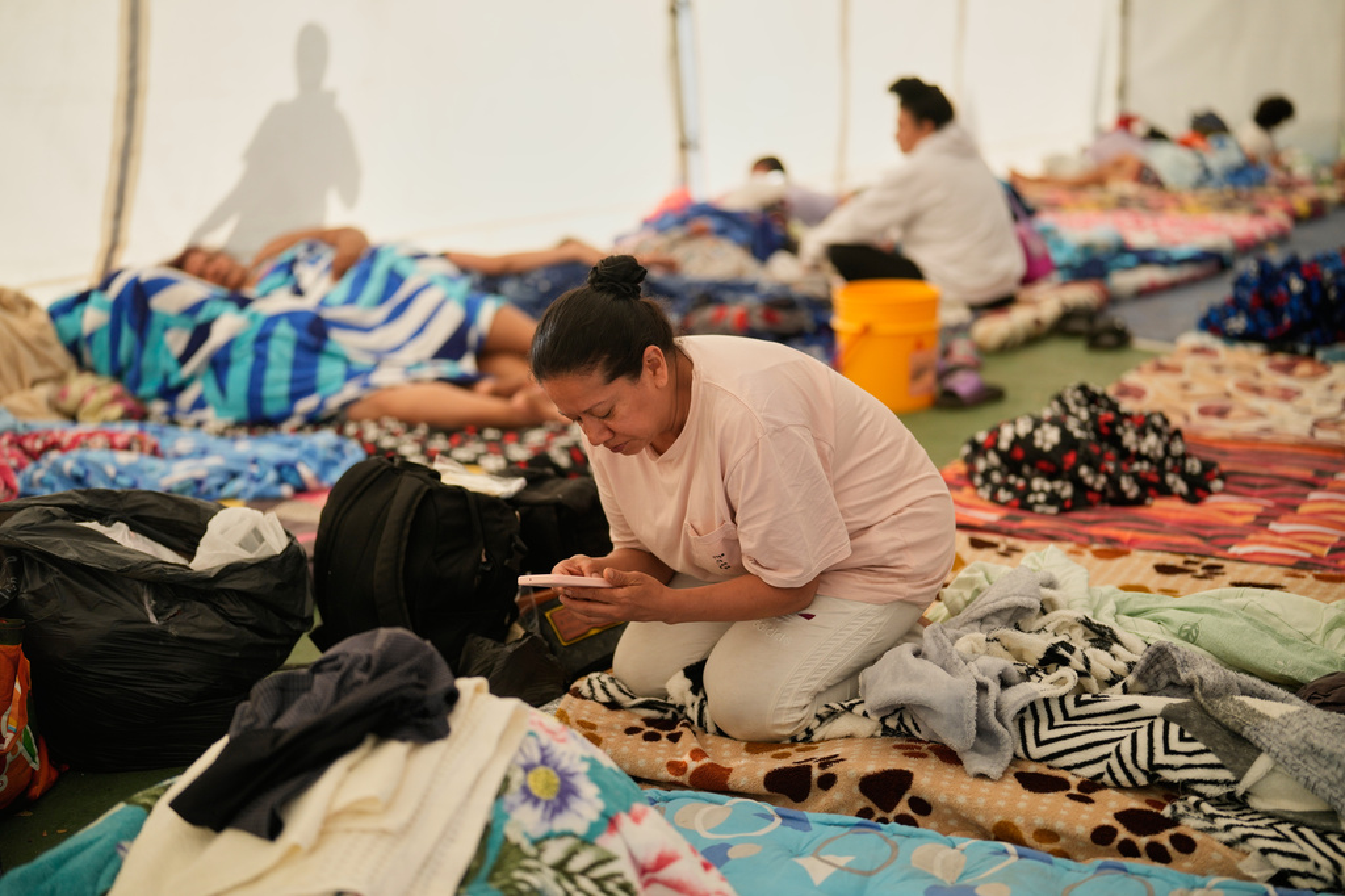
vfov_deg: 27.0
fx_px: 1867
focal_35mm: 50
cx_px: 672
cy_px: 448
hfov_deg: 39.6
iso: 400
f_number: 1.4
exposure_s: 1/4000
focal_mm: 50
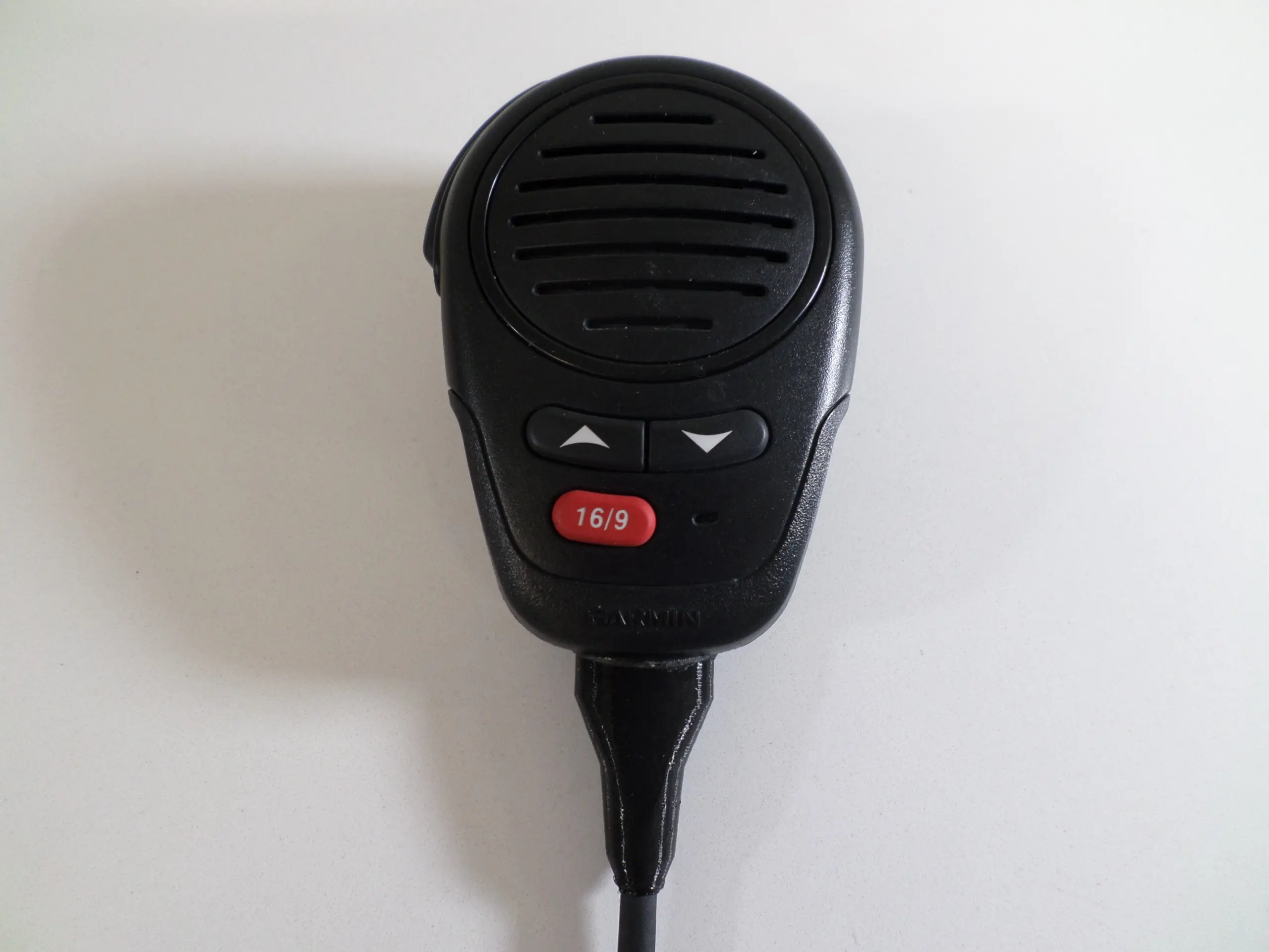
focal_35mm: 25
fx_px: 916
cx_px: 634
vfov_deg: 54.9
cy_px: 476
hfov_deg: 69.4
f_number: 2.5
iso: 80
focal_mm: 4.5
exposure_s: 1/30
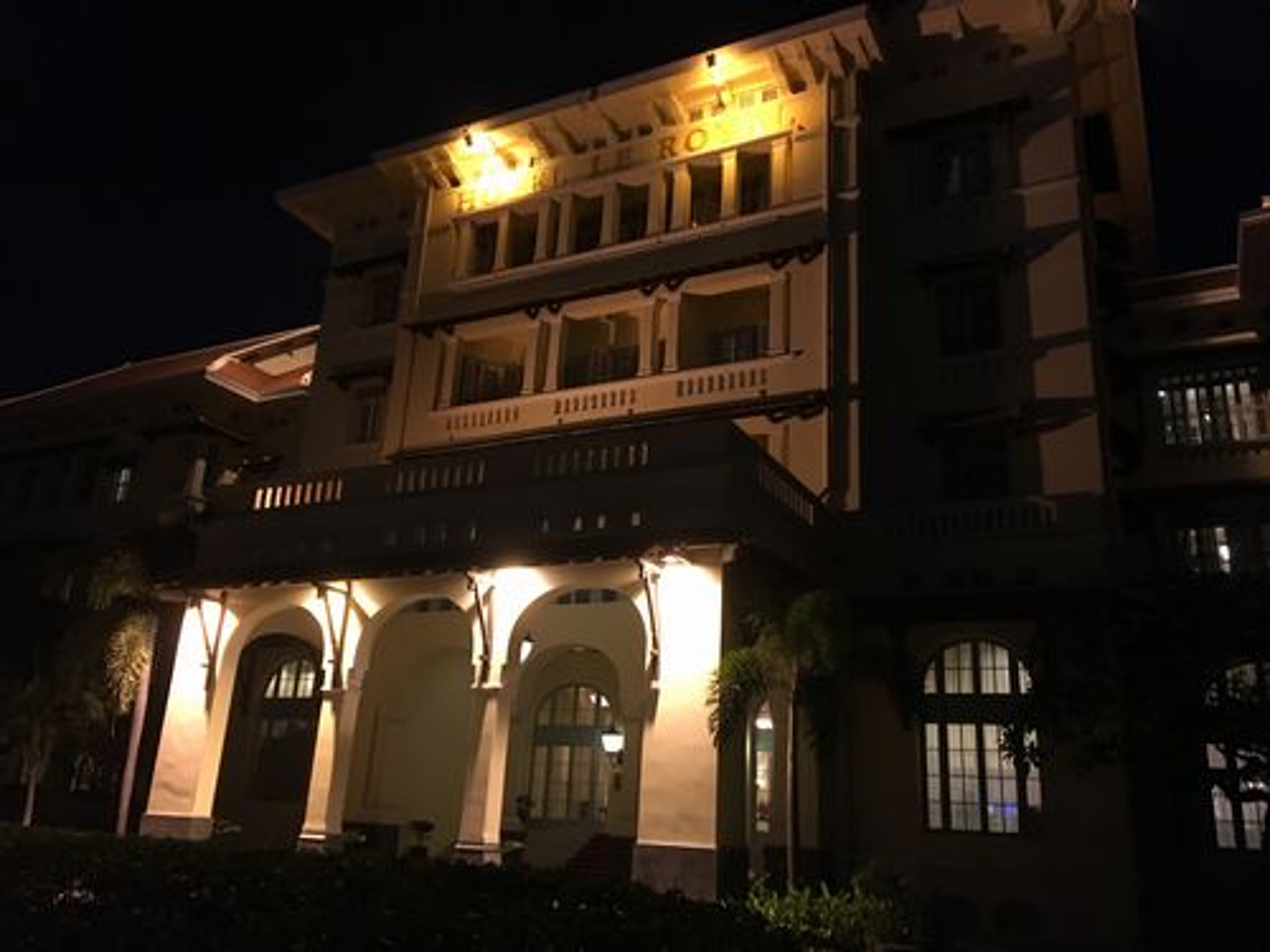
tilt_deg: +18.6
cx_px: 635
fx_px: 1064
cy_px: 476
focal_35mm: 29
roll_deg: -3.3
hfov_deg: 61.7
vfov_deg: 48.2
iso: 200
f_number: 2.2
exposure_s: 1/17
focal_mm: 4.15
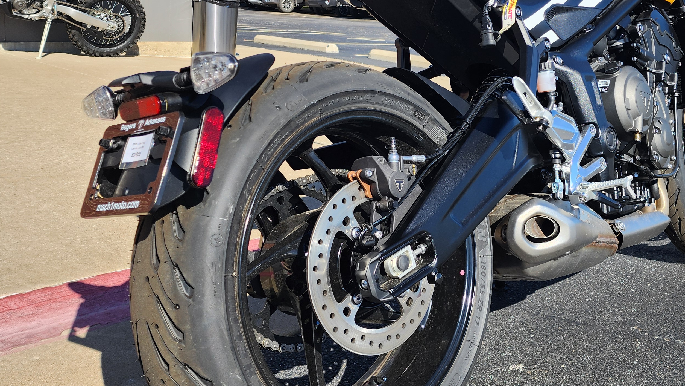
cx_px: 473
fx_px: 727
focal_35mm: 40
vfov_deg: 29.3
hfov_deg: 49.3
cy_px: 103
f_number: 1.8
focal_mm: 6.4
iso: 12
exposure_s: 1/726
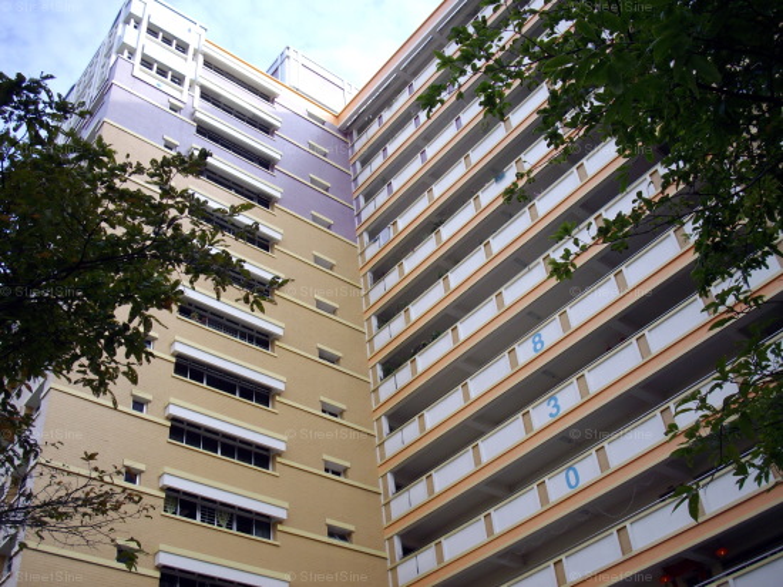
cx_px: 392
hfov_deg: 50.2
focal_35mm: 37
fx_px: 837
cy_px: 294
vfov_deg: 38.6
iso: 80
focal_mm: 6.2
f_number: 2.8
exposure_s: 1/200
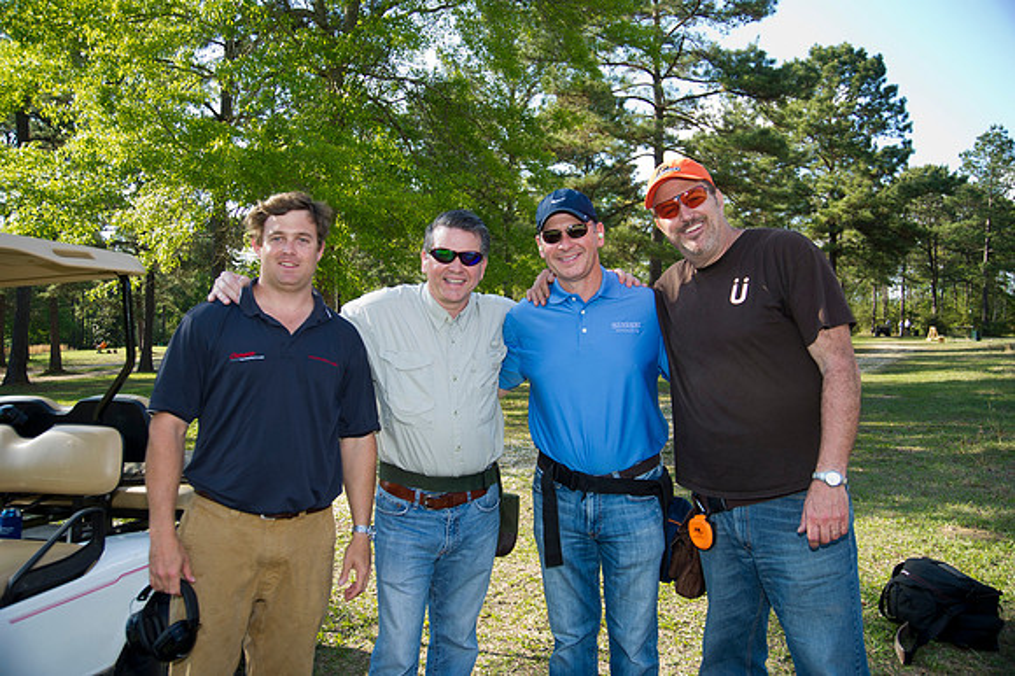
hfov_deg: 62.0
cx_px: 508
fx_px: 845
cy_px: 338
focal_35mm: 30
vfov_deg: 43.6
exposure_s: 1/125
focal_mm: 30
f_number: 5
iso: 100
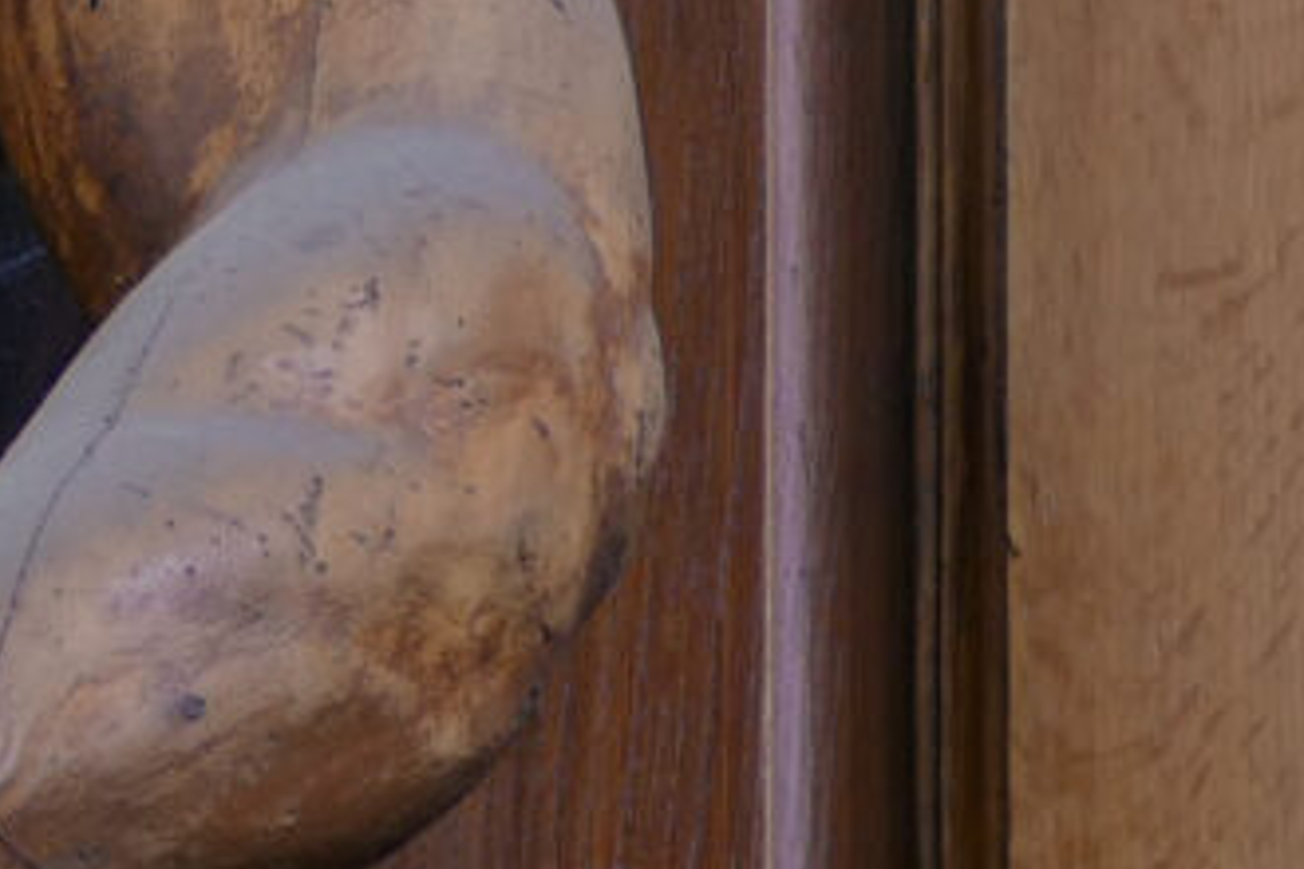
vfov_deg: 0.4
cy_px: -243
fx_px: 112244
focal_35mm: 3099
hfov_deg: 0.7
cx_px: -901
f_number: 4
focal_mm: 146
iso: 125
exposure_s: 1/2
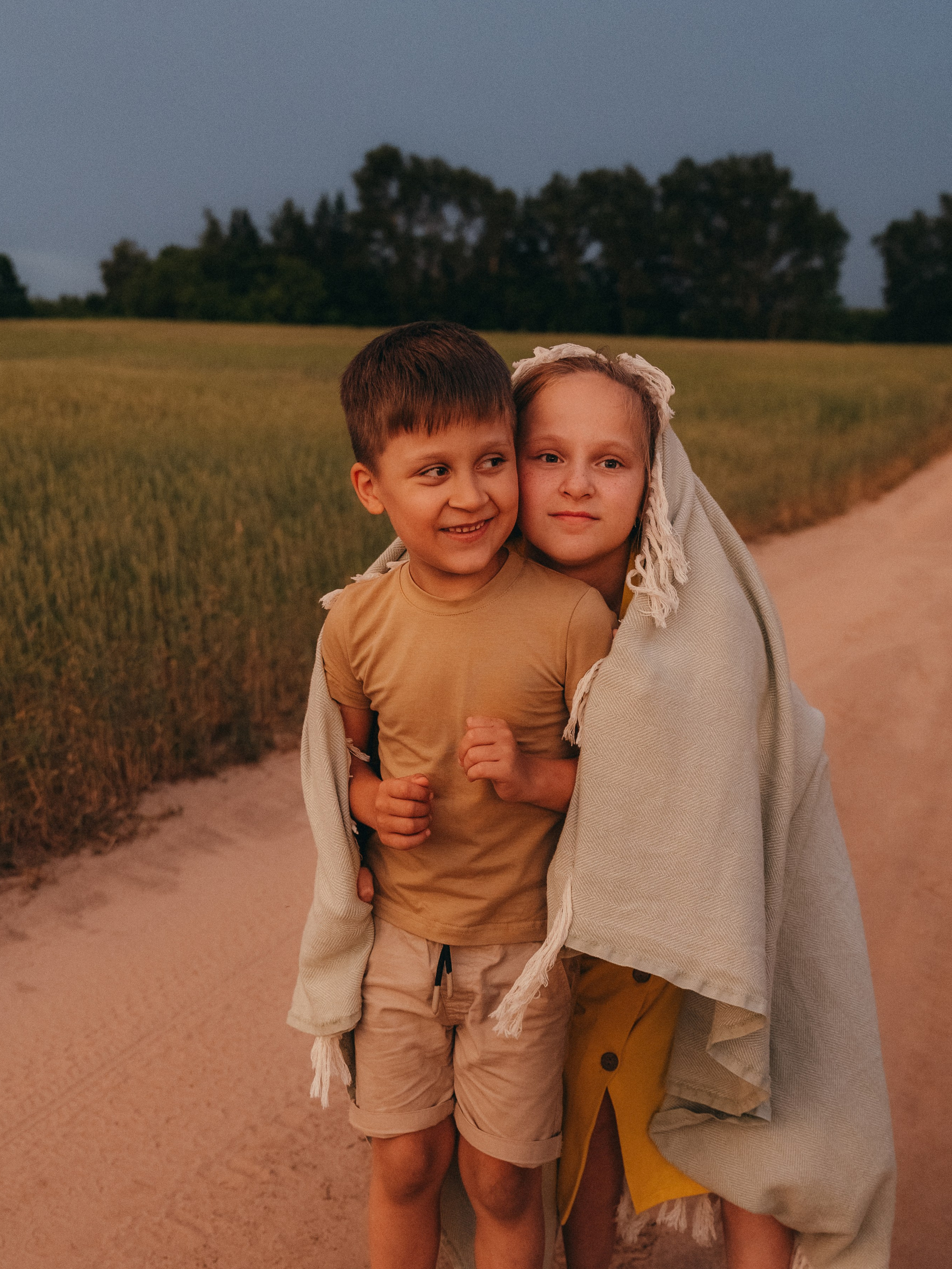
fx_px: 1687
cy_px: 702
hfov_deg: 31.5
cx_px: 480
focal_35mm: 46
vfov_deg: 41.2
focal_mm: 28
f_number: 2.8
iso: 800
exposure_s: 1/320
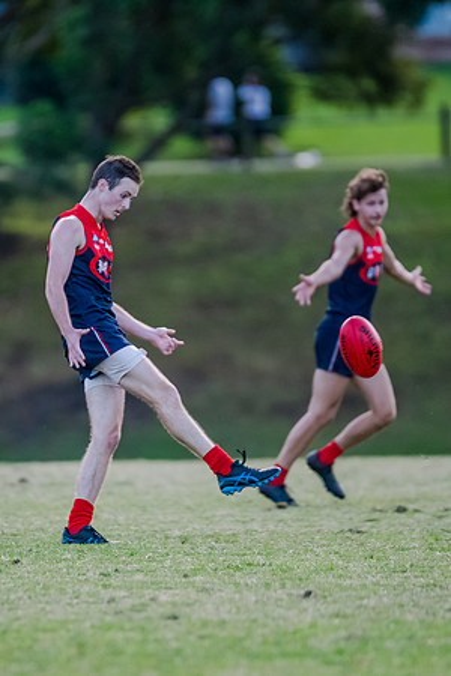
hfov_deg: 2.4
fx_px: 10975
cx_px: 80
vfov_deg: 3.5
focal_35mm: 584
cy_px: 365
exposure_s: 1/1600
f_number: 2.8
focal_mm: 300
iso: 1800
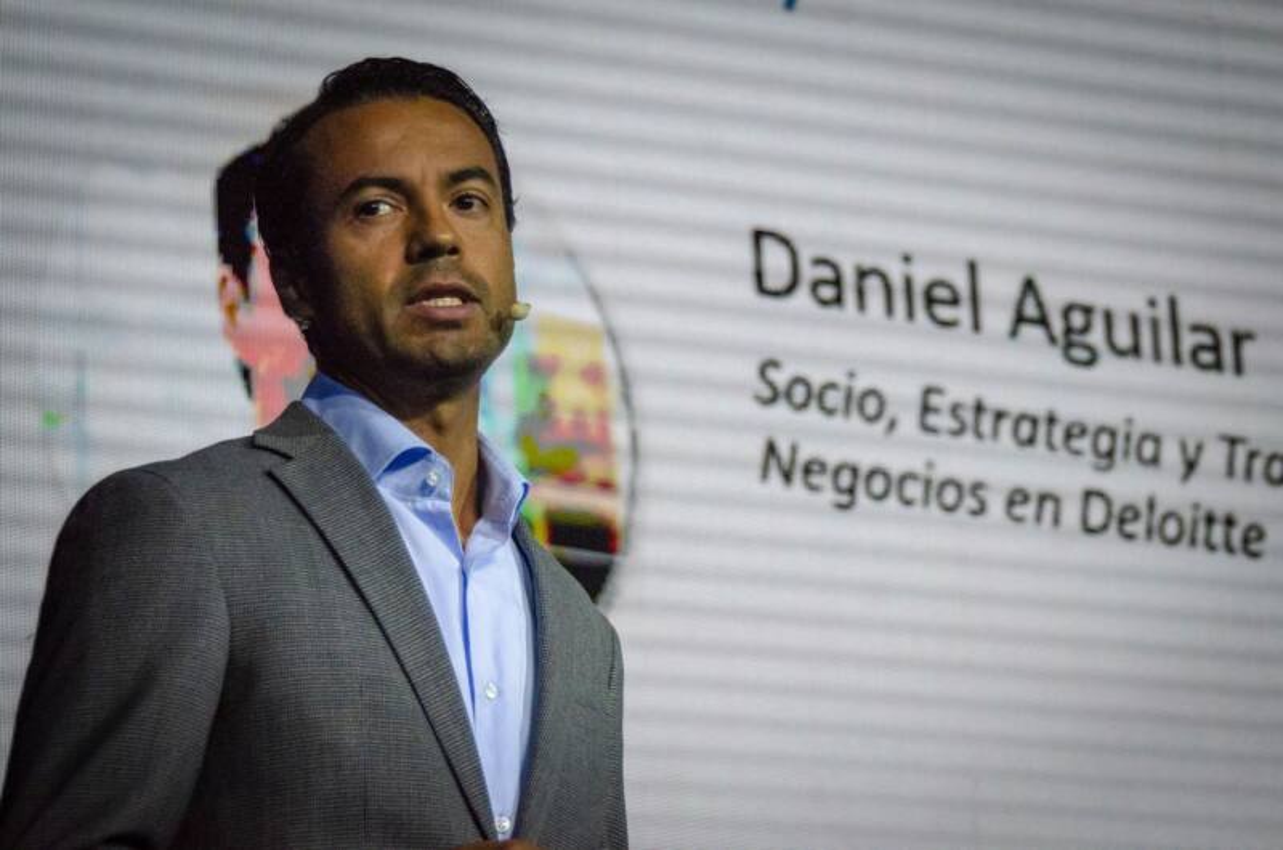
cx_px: 642
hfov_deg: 16.1
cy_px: 425
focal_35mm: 128
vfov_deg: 10.7
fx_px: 4535
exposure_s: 1/1600
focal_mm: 85
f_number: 5.3
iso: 1600
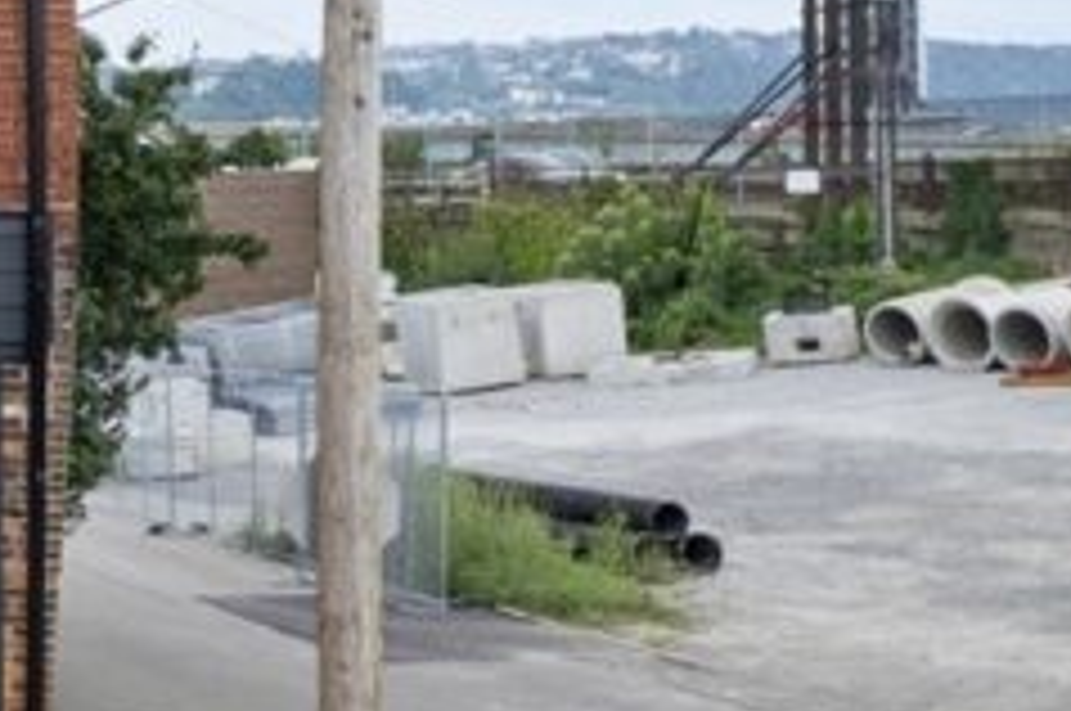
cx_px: -657
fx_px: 2198
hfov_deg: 21.5
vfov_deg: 18.2
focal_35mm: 74
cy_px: 133
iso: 100
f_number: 2.8
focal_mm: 8.38
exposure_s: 1/100
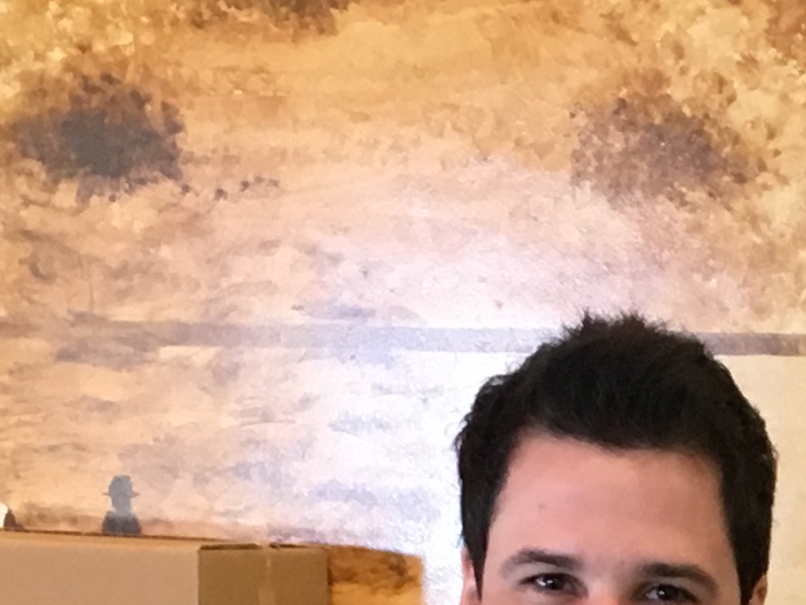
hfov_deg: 11.8
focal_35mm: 161
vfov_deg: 8.6
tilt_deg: -11.1
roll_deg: -0.7
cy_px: 1327
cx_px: 1173
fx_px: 3750
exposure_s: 1/30
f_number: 2.2
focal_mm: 4.15
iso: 100
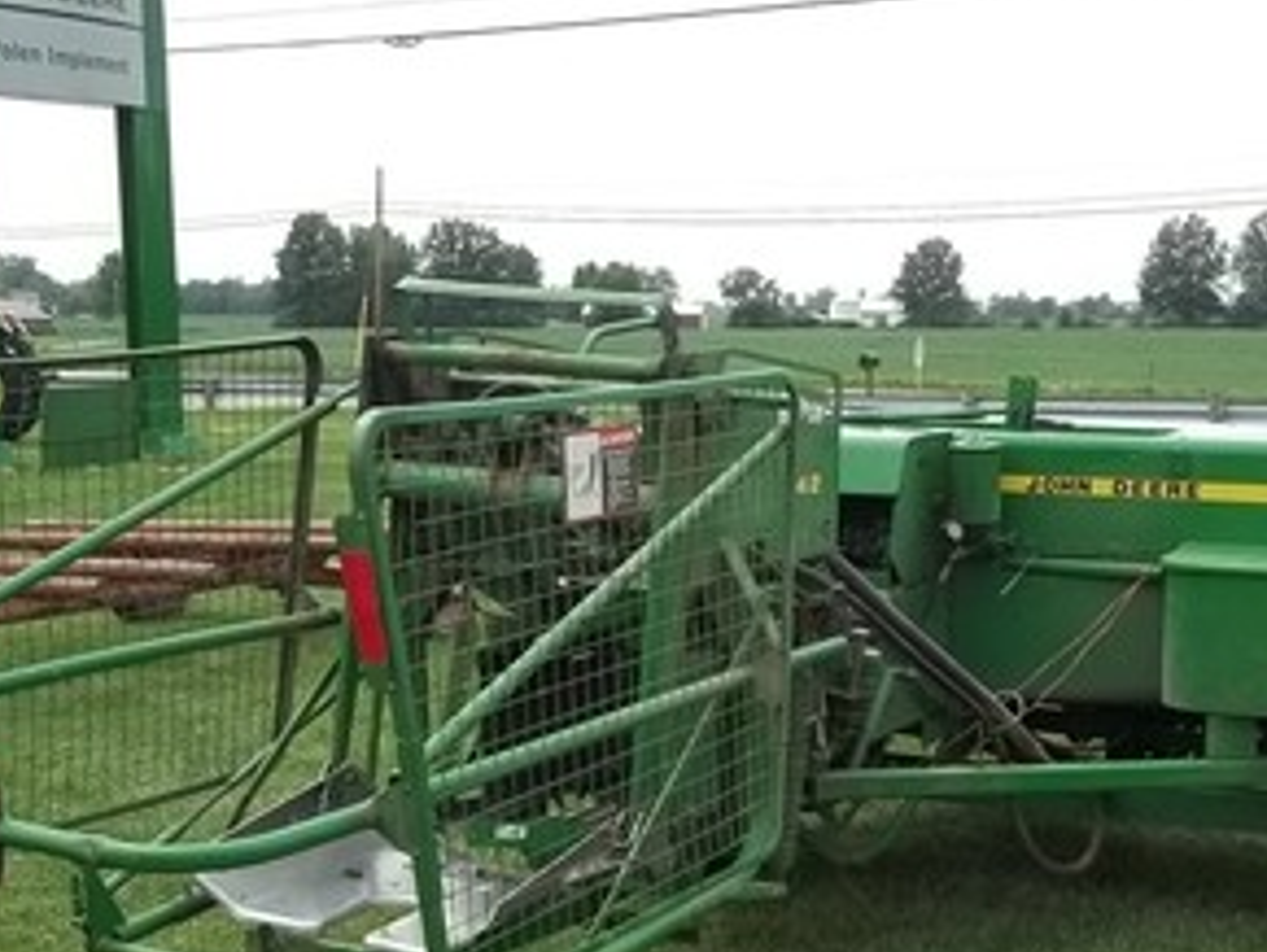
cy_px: 786
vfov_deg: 24.0
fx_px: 2198
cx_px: 782
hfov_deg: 32.0
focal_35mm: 60
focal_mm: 5.7
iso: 64
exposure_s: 1/60
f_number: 8.8
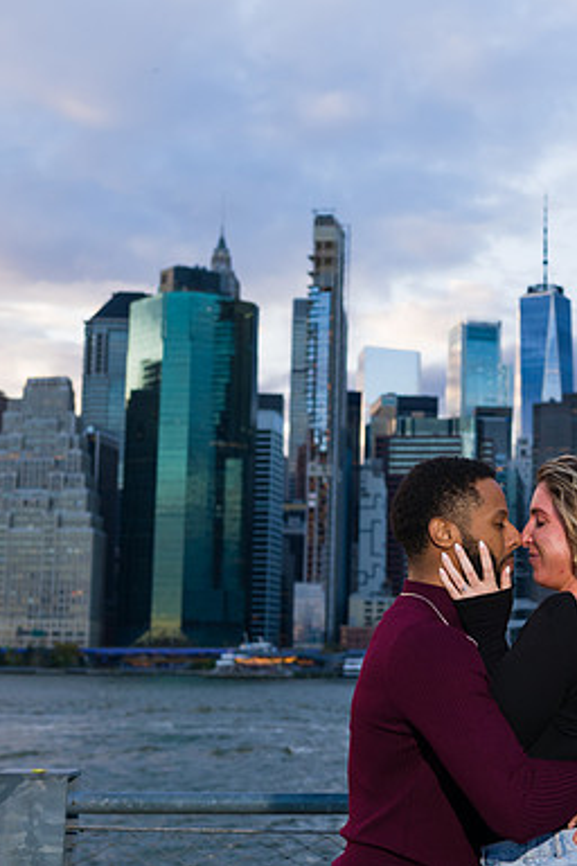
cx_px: 473
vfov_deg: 29.7
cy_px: 432
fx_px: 1635
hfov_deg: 19.8
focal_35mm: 68
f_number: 4
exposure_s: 1/200
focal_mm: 45
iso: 250
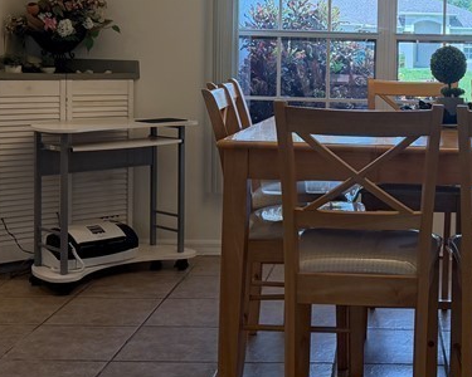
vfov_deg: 23.6
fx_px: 894
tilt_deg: -3.2
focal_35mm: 64
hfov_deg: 28.9
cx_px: 385
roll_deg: -0.8
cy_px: 92
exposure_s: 1/232
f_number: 1.78
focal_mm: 6.76
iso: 200
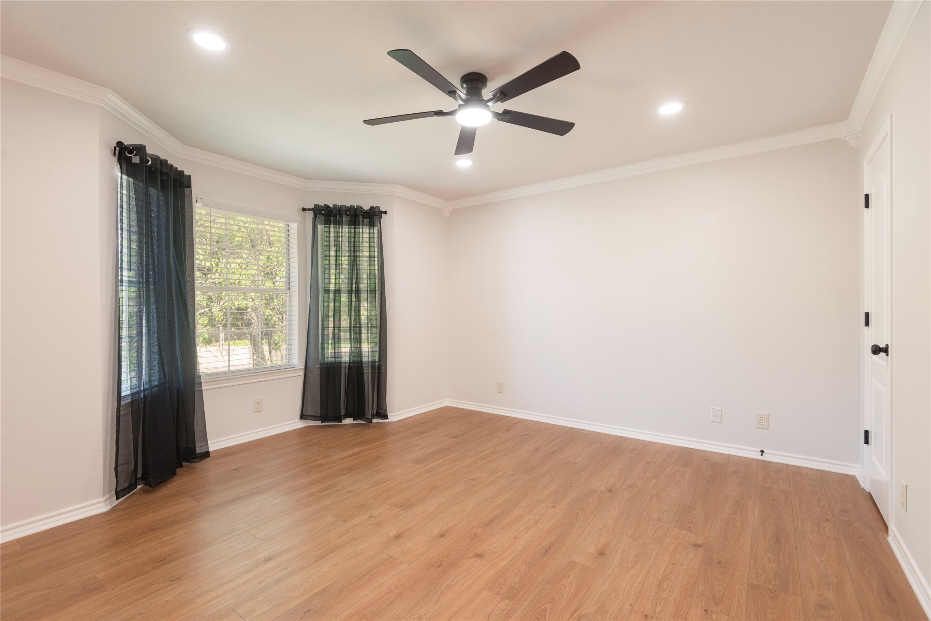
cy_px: 310
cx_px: 466
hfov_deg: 96.7
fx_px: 414
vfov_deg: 73.8
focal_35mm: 16
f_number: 7.1
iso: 100
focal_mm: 16
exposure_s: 1/5
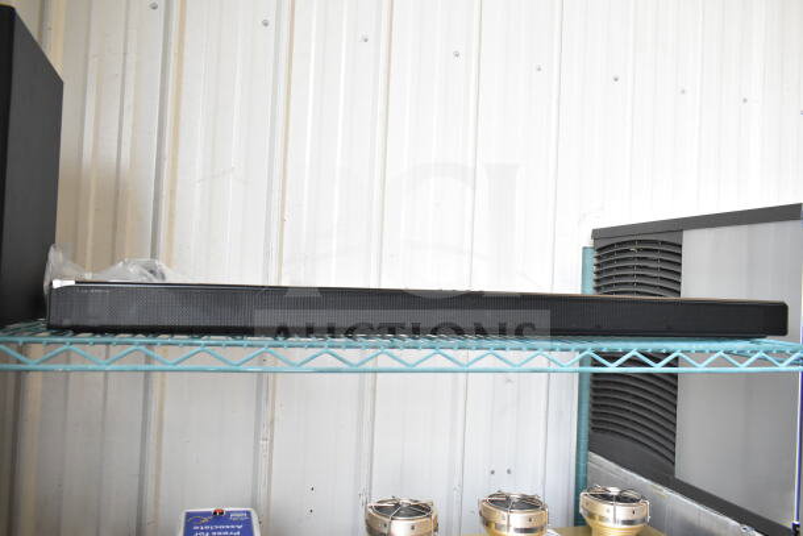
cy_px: 268
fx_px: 602
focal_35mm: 27
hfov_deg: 67.4
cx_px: 402
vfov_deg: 48.0
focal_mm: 18
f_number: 5.6
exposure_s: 1/125
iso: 1600
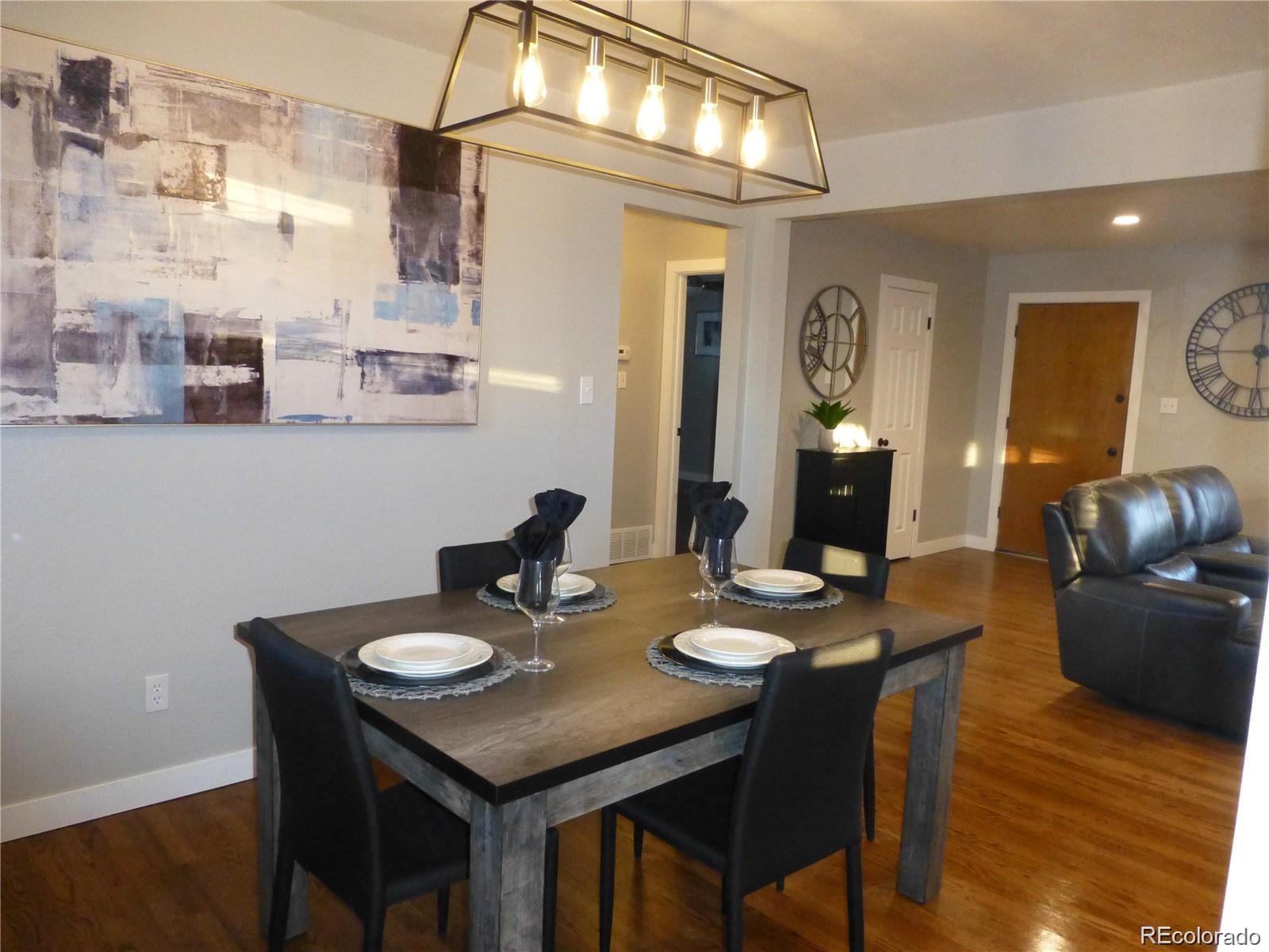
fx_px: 880
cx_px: 634
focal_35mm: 24
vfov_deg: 56.8
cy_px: 476
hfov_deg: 71.6
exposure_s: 1/60
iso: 800
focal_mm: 4.3
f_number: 3.3
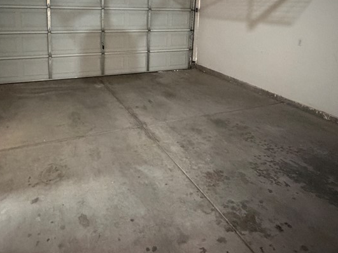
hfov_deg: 65.0
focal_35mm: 27
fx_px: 264
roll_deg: -0.5
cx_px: 144
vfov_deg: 48.0
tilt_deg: -8.0
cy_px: 44
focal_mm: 2.22
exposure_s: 1/40
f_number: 2.2
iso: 1250
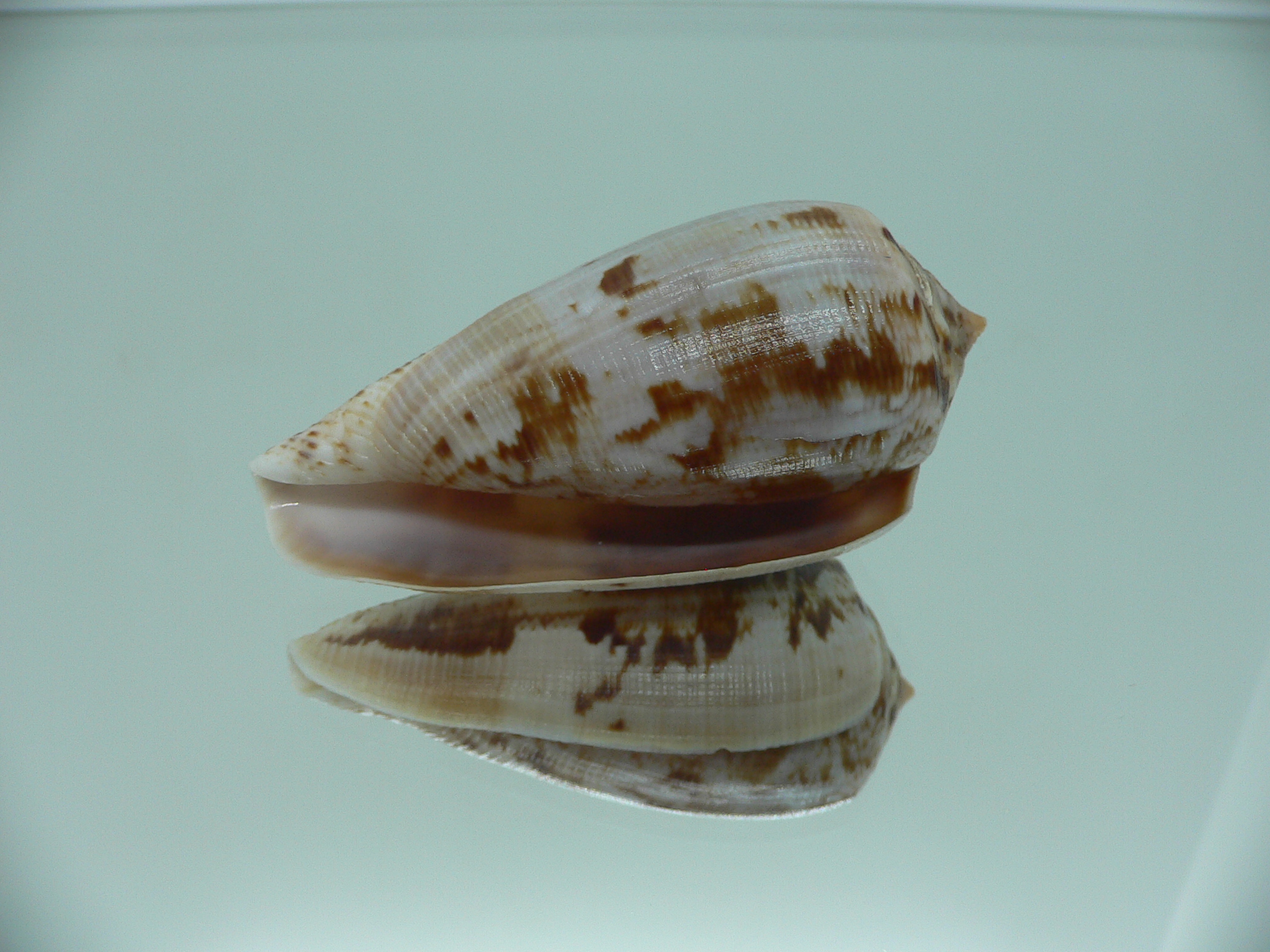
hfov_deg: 52.6
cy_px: 476
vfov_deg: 40.7
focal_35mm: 35
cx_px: 635
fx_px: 1284
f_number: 2.8
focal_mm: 4.6
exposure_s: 1/60
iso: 80
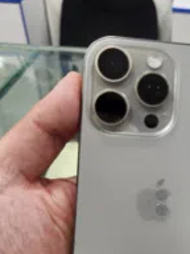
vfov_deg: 38.5
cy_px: 194
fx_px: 351
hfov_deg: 28.2
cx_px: 195
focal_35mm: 48
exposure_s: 1/180
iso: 64
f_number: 1.8
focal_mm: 5.4
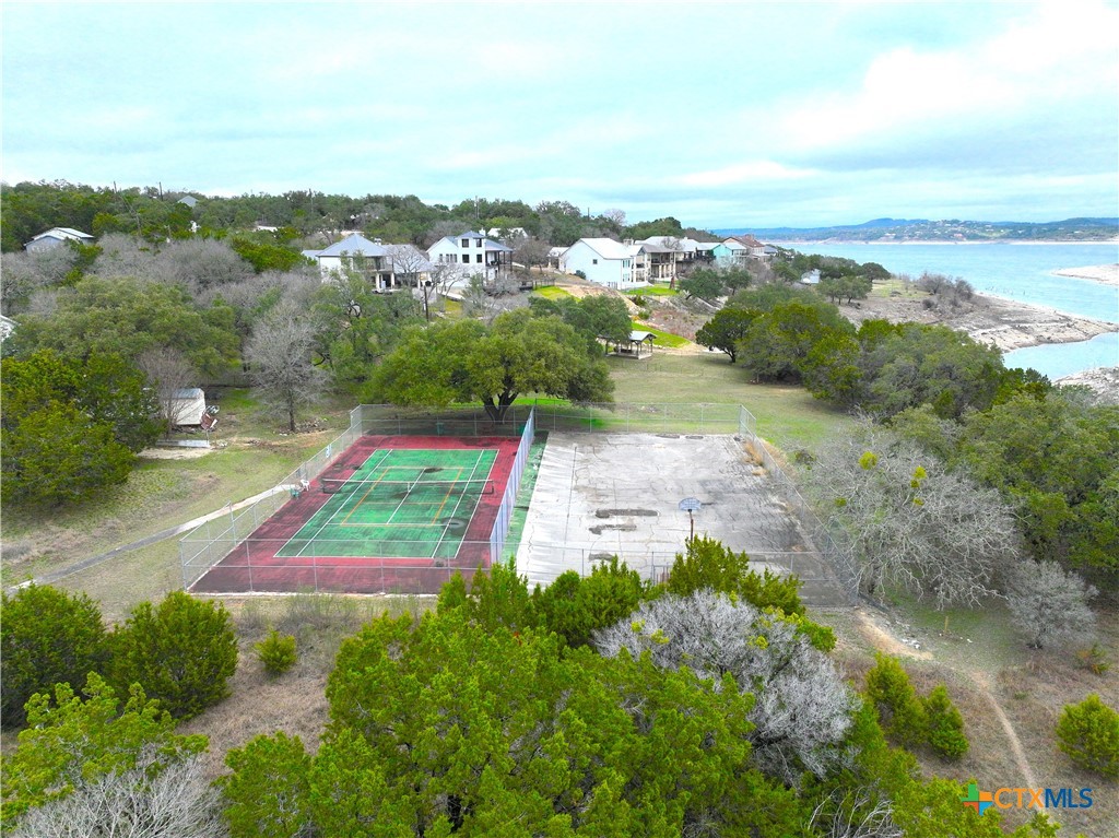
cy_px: 419
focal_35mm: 24
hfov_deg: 71.6
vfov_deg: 56.8
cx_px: 560
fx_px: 775
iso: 190
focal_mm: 12.29
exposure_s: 1/2500
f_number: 2.8
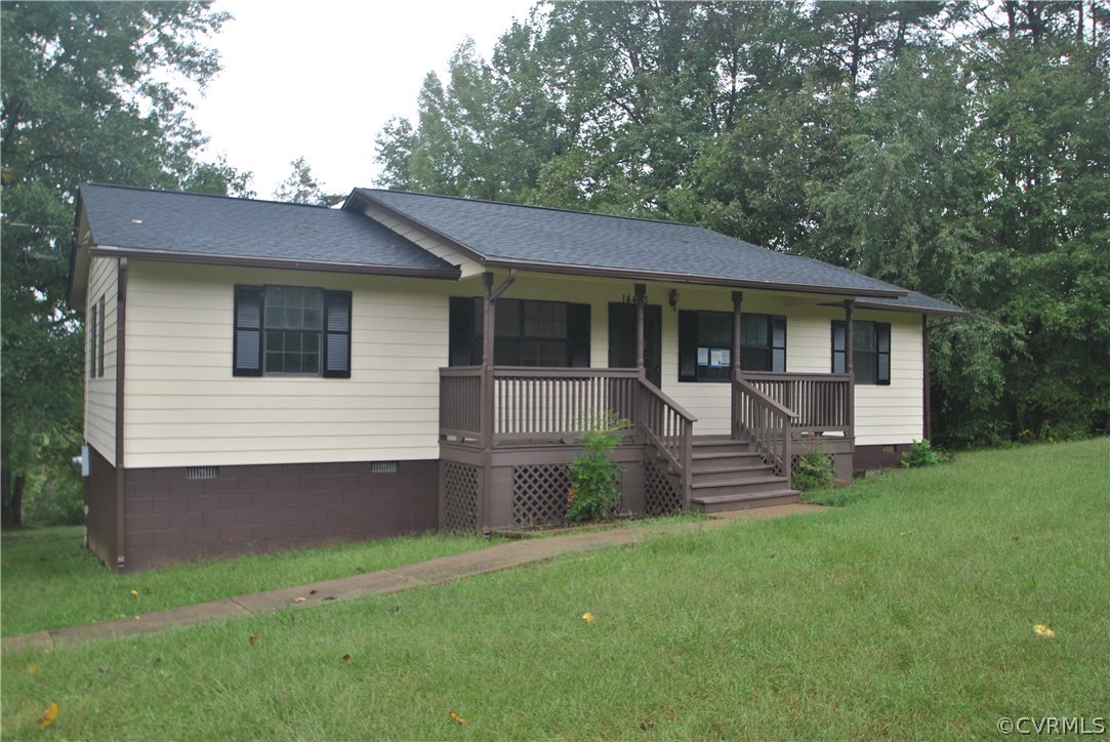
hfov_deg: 64.5
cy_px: 371
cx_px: 555
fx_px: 879
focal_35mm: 28
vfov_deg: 45.7
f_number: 5.6
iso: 160
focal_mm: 19
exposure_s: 1/125
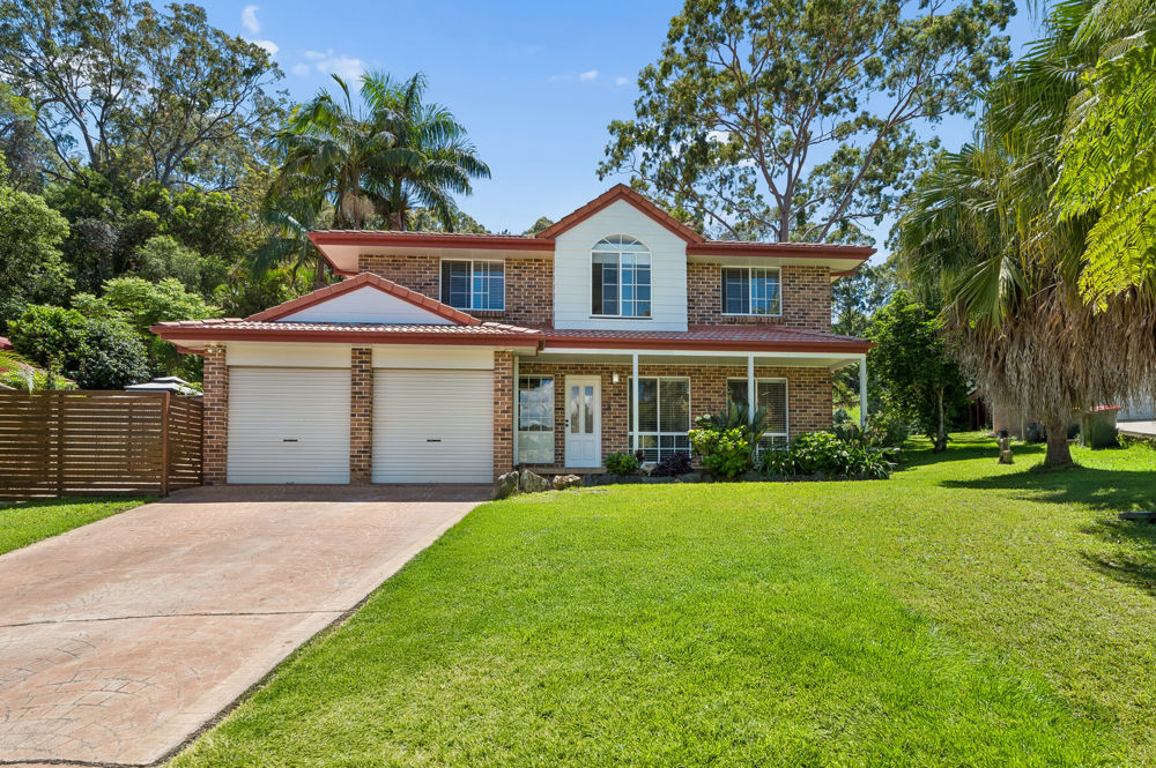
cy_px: 384
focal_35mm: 18
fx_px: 578
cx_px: 578
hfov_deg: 90.0
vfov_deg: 67.3
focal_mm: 18
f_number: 11
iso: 400
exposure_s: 1/320
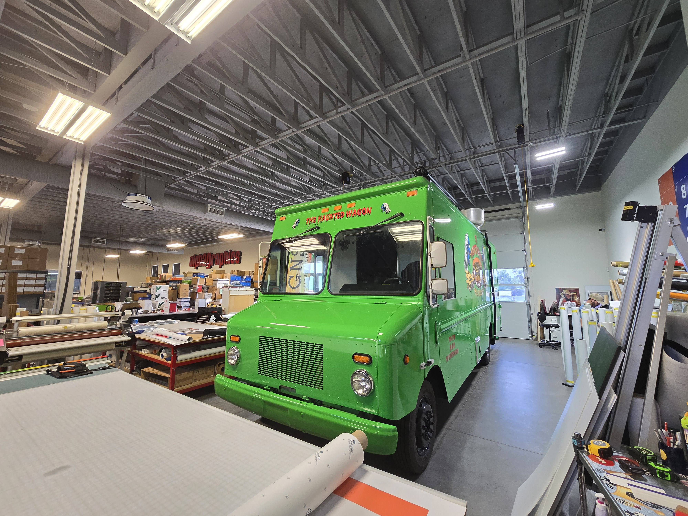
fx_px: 258
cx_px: 344
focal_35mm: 13
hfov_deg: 106.2
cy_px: 258
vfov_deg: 89.9
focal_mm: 2.2
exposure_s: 1/60
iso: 100
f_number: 2.2
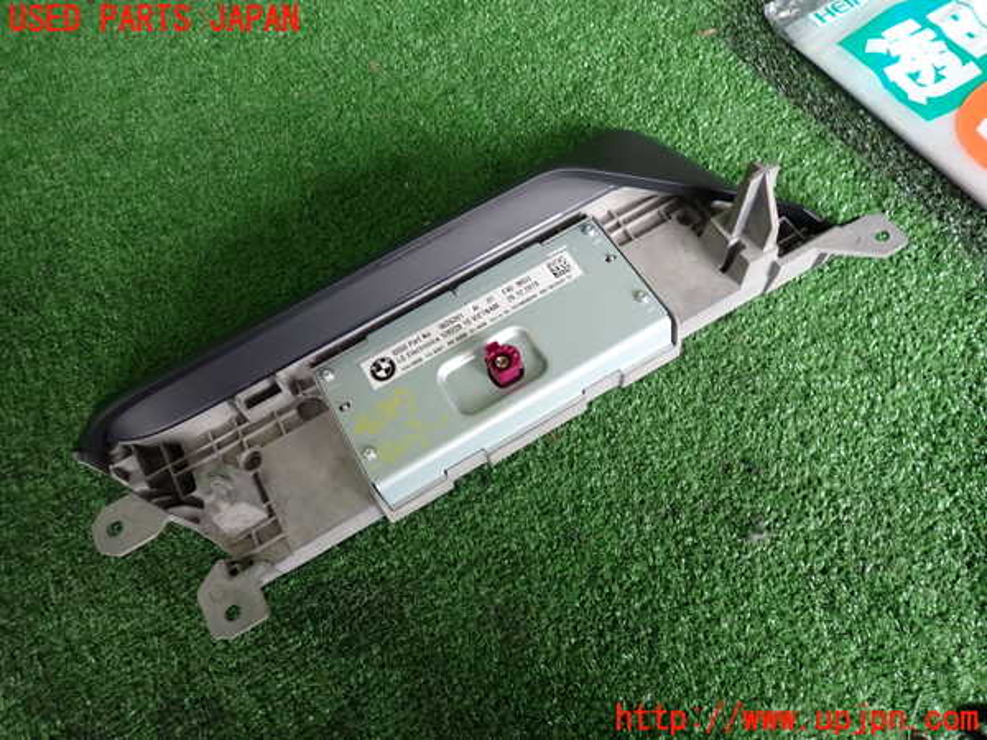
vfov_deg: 54.9
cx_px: 494
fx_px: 713
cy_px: 370
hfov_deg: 69.4
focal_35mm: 25
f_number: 2
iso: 160
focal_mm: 4.5
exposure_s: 1/60
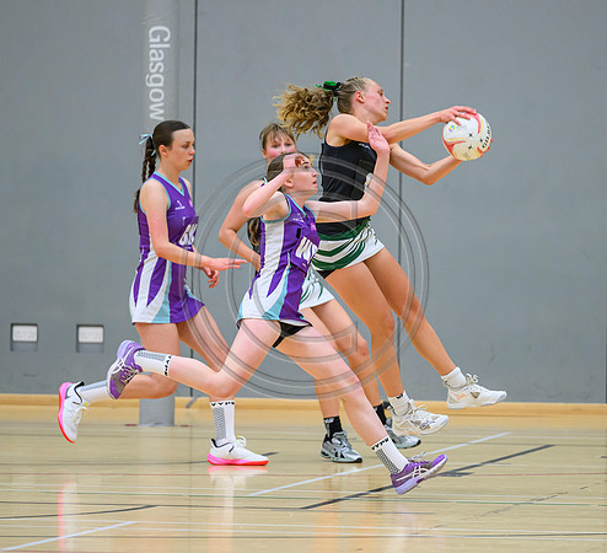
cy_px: 255
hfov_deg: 5.9
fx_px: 5926
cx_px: 308
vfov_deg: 5.3
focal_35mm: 312
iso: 3200
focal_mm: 200
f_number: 2.8
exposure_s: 1/1250
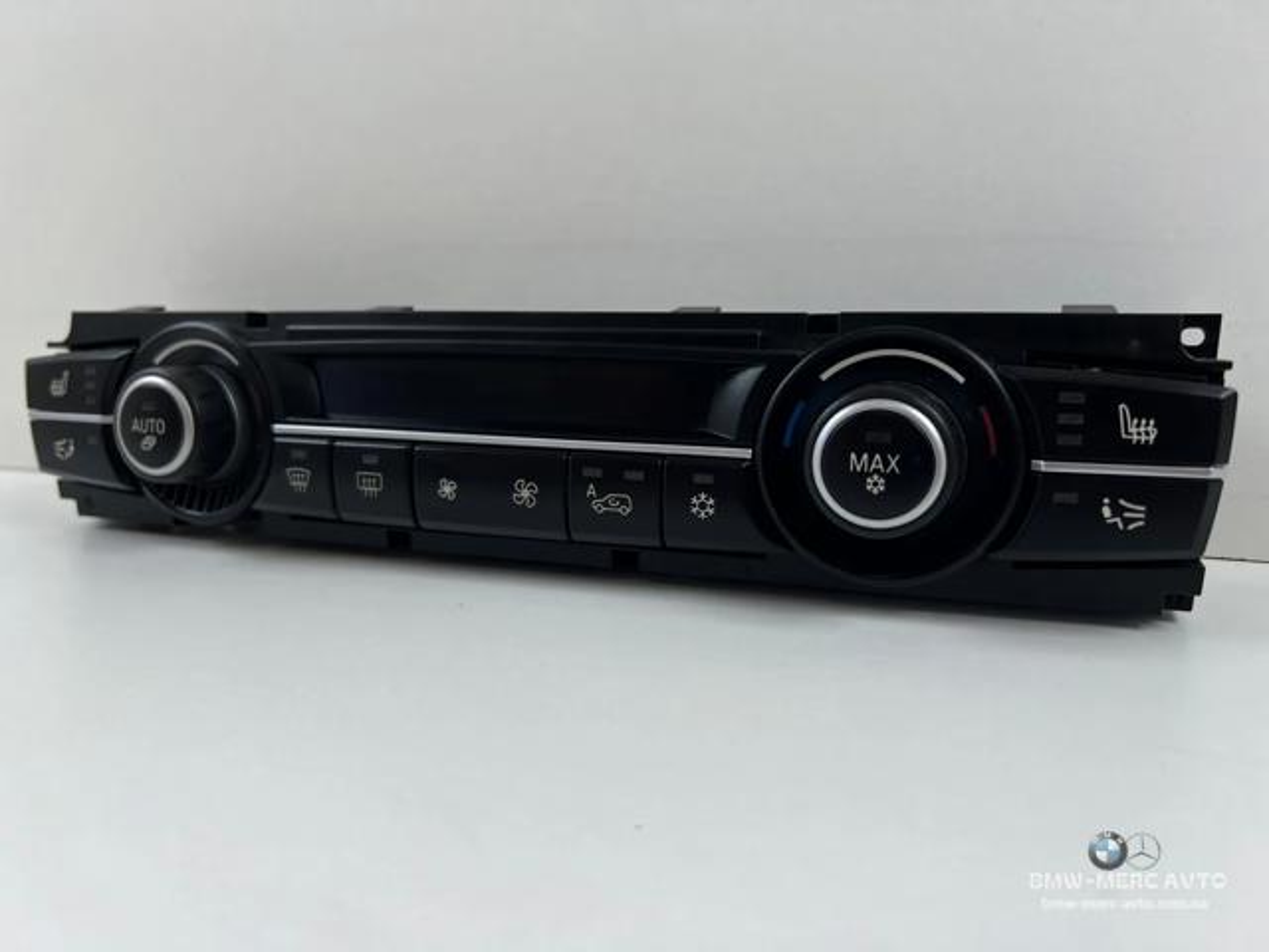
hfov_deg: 67.3
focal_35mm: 26
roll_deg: +1.1
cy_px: 476
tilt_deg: -14.3
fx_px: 953
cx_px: 634
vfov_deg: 53.1
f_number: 1.5
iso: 50
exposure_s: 1/323
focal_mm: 5.7
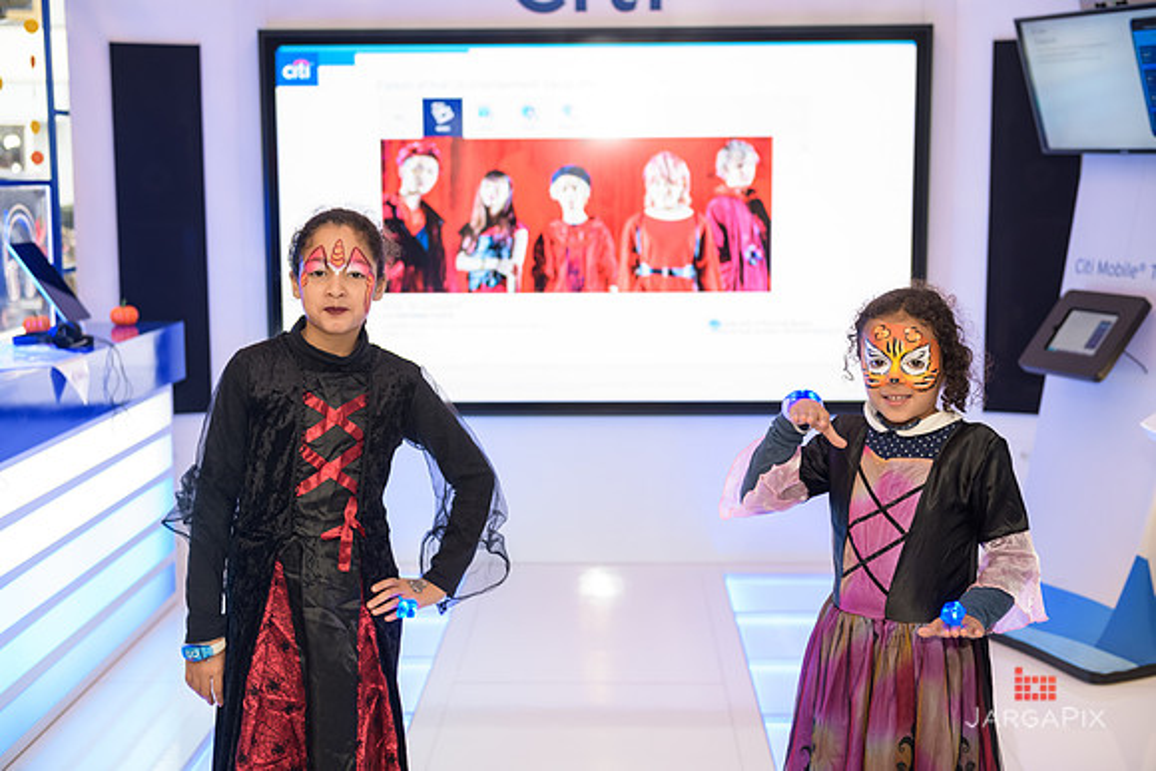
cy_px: 386
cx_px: 578
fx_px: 1606
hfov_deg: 39.6
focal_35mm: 50
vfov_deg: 27.0
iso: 800
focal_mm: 50
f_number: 3.2
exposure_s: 1/125
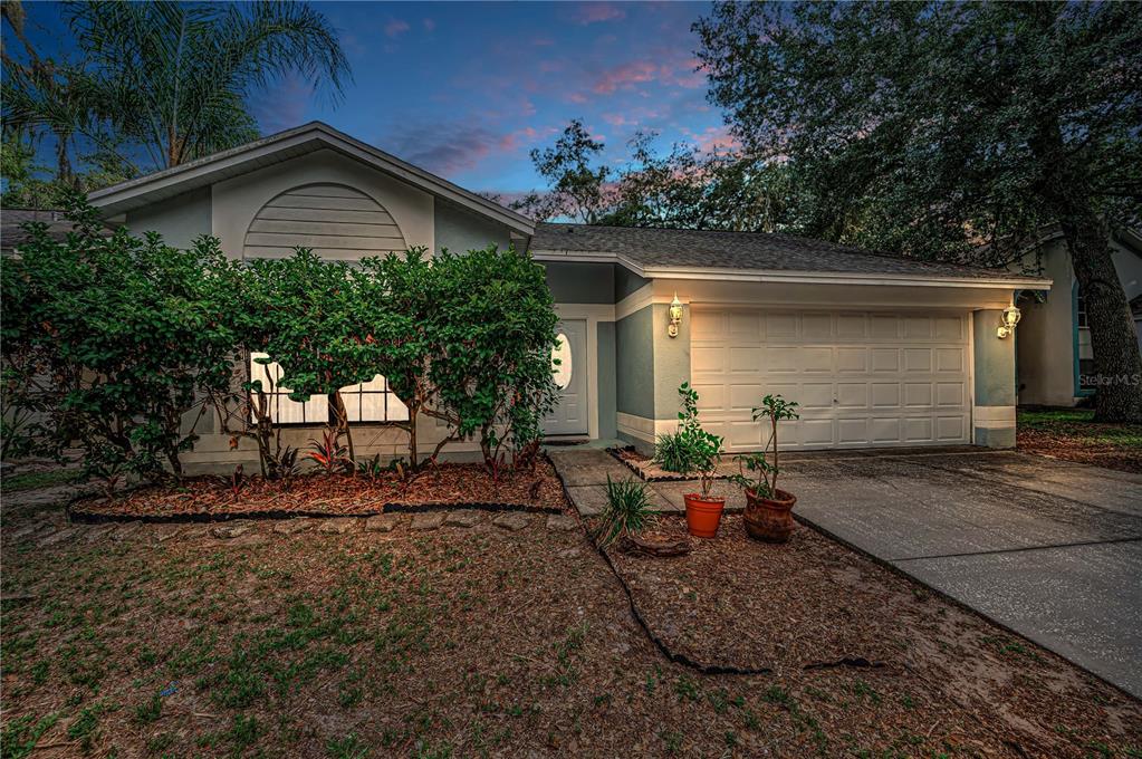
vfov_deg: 77.2
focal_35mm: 15
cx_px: 571
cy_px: 380
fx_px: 475
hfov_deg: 100.4
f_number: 8
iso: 320
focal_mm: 15
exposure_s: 1/200
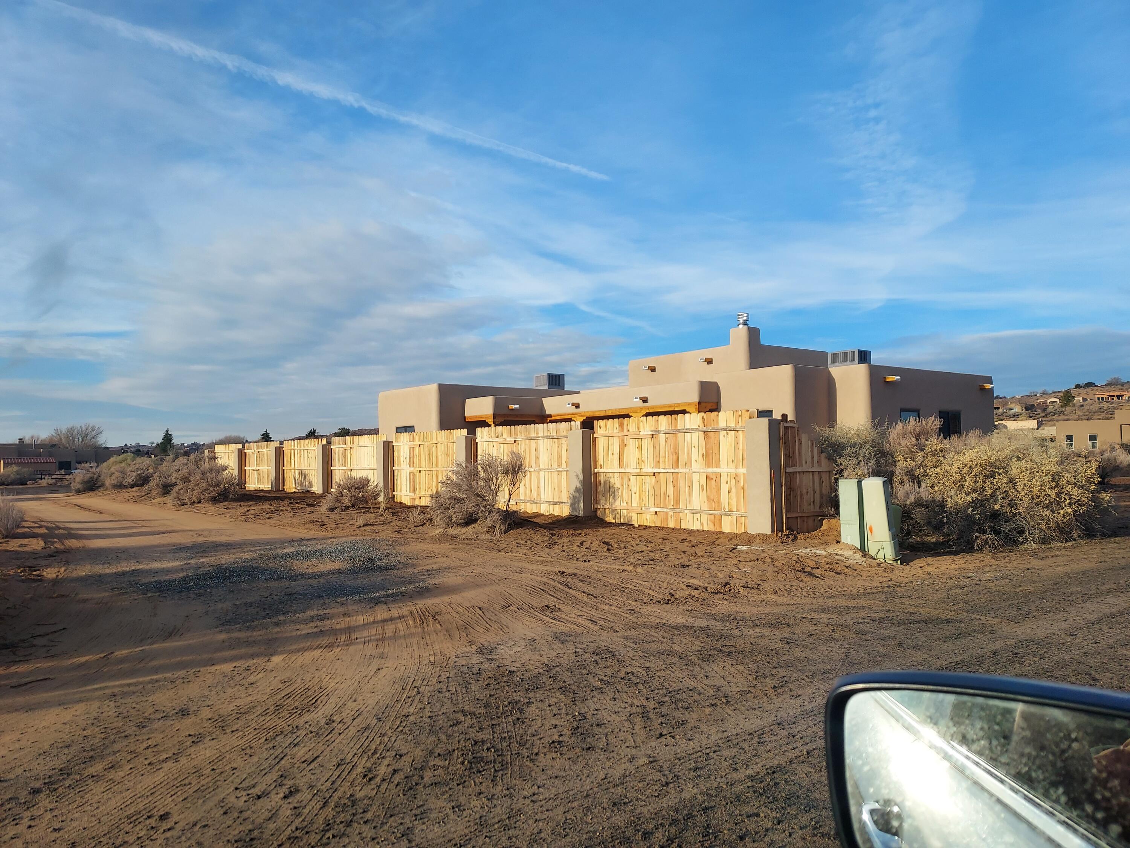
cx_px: 565
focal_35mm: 24
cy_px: 424
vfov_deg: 56.8
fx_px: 783
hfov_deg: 71.6
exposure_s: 1/727
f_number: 1.8
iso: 40
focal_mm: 4.6
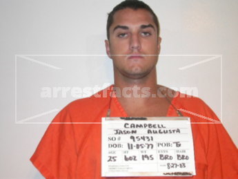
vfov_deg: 22.3
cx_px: 119
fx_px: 454
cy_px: 90
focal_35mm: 66
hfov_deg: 29.4
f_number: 3.2
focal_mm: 13.8
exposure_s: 1/60.3
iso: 100
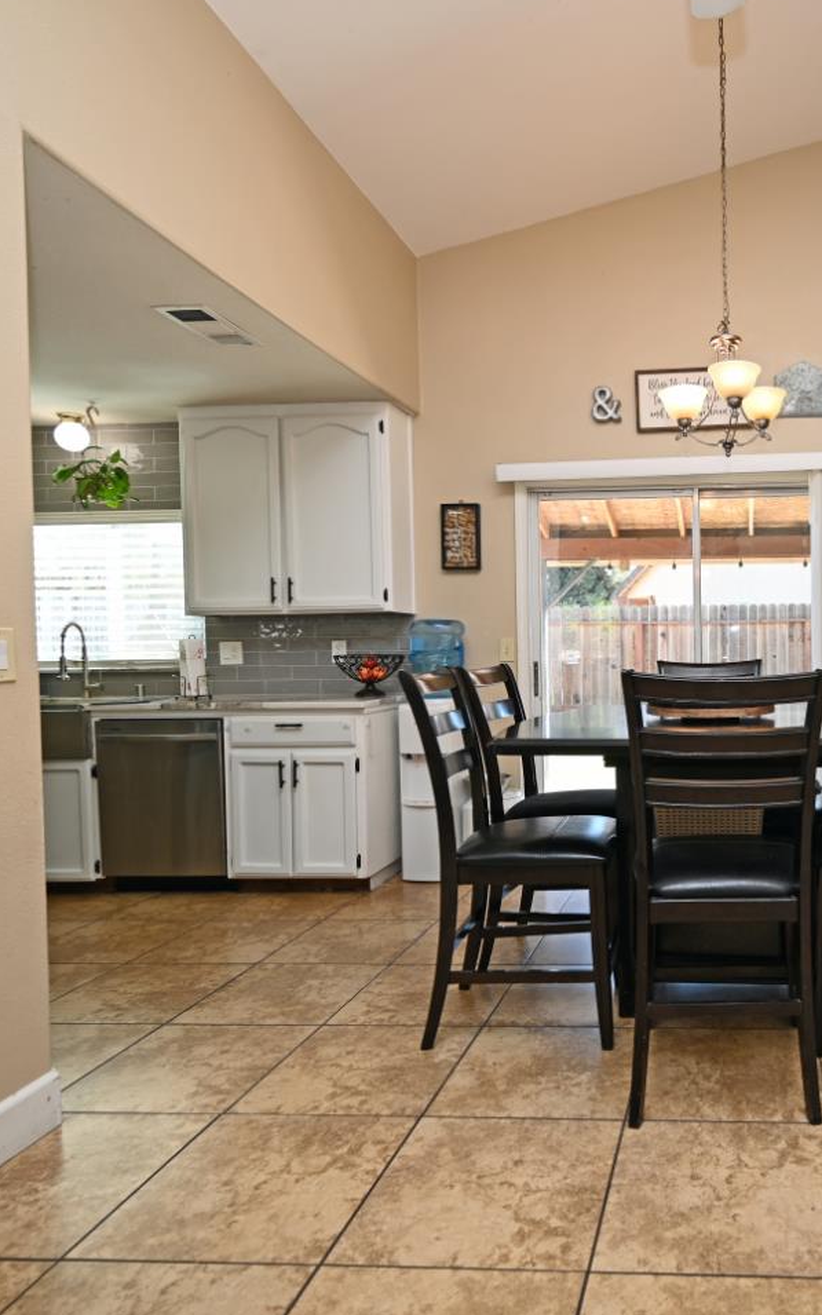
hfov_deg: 47.3
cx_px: 698
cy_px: 665
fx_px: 860
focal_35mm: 24
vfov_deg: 74.8
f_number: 4
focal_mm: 15
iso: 125
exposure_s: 1/60
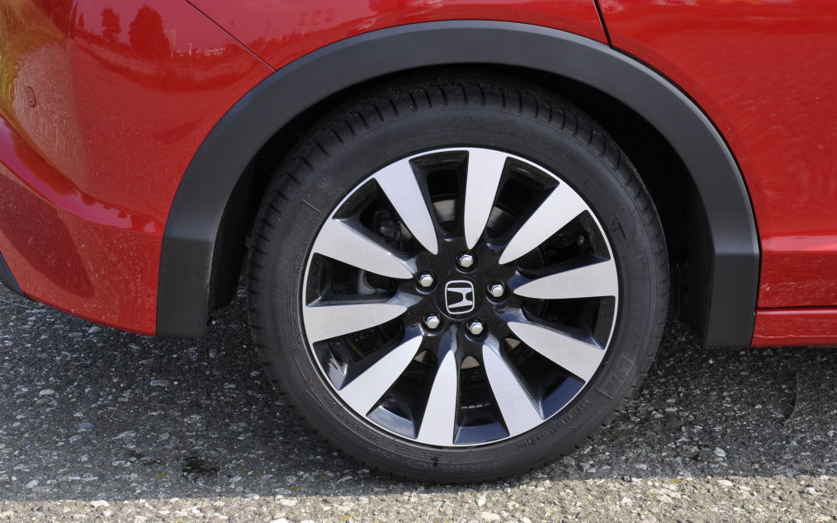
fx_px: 1688
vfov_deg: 17.6
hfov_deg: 27.8
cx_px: 418
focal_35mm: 74
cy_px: 257
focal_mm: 48
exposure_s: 1/100
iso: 200
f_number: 10
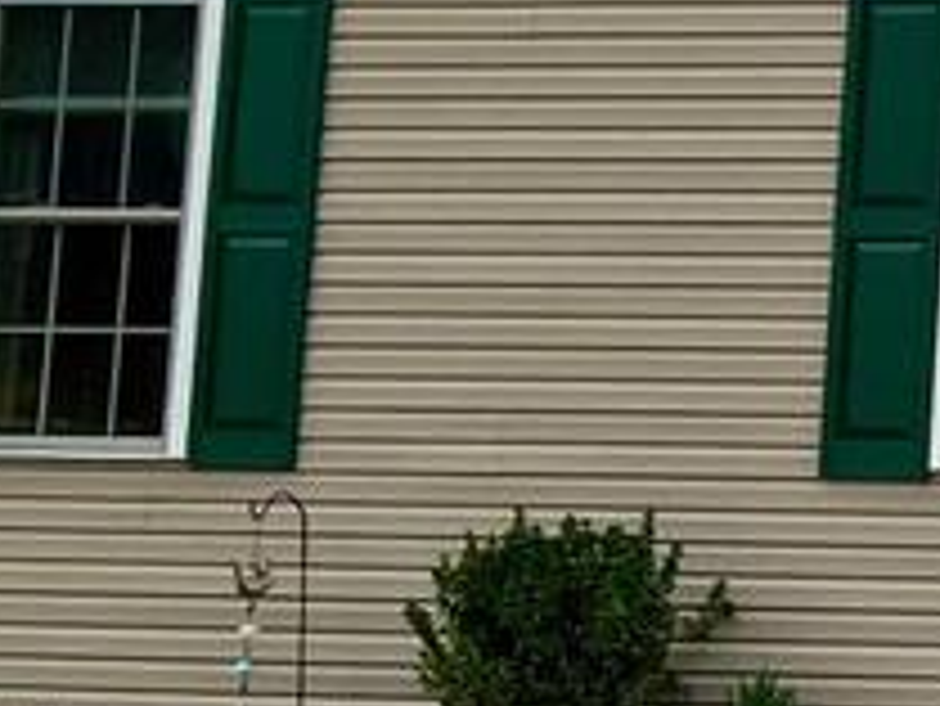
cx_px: 2483
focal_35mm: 179
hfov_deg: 9.4
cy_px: -225
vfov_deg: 8.2
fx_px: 4864
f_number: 1.6
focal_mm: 5.1
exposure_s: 1/6897
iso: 50
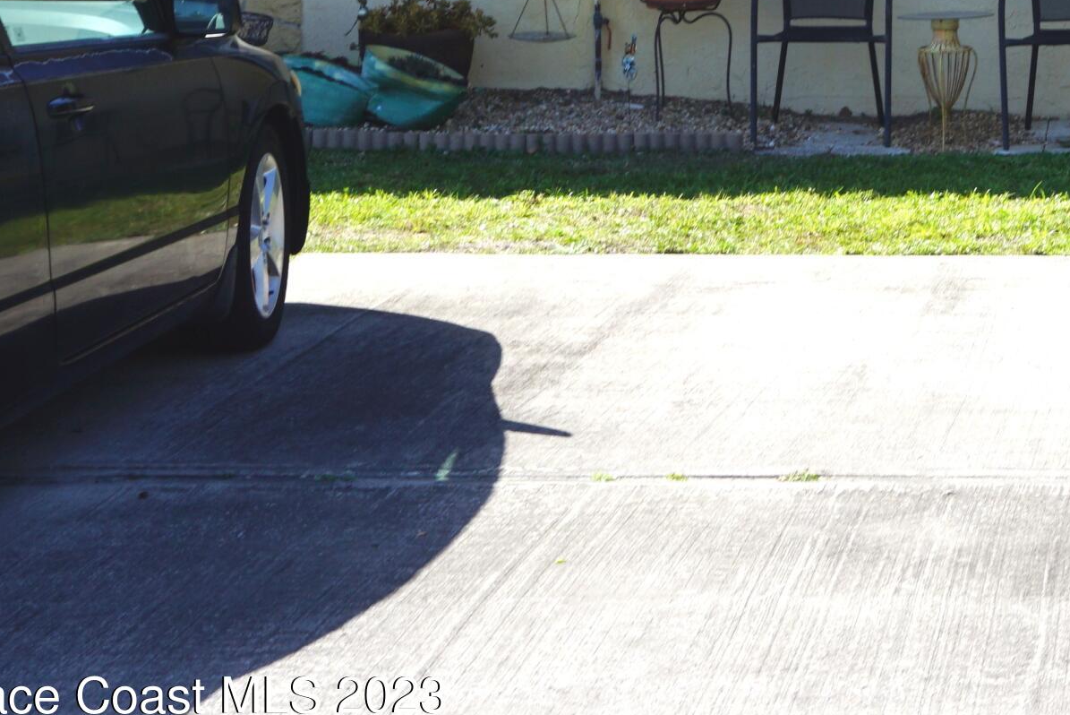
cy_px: -120
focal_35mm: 113
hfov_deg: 17.3
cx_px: 1257
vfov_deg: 11.9
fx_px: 3360
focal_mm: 30
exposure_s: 1/100
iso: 100
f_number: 10
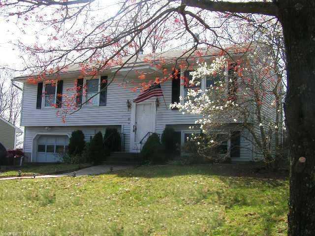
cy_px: 118
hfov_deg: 49.0
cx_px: 158
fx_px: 346
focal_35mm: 38
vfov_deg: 37.7
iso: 50
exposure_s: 1/200
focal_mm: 6.3
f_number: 5.6
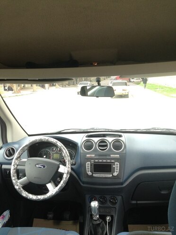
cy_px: 118
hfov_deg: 42.9
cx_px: 88
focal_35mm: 33
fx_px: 224
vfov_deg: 55.4
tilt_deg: -11.4
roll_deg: +1.0
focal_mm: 4.12
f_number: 2.4
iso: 50
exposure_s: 1/60
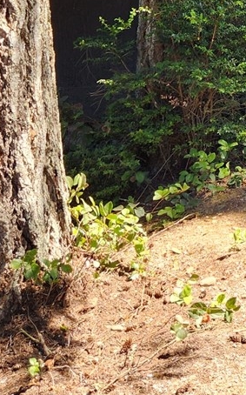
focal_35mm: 86
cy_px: -95
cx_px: 462
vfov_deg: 22.0
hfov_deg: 13.4
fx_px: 924
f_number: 1.8
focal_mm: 5.4
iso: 20
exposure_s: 1/206
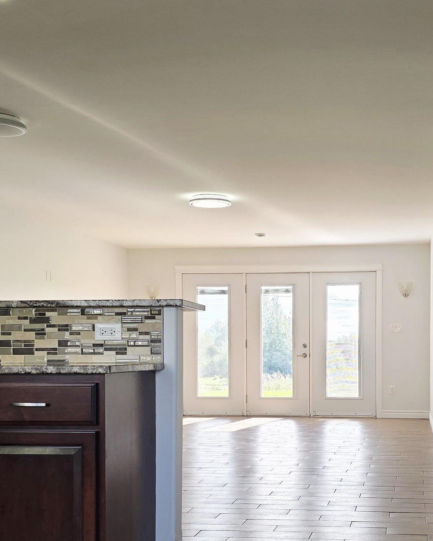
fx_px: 833
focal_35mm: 52
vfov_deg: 35.7
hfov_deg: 28.7
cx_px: 322
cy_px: 359
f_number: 1.7
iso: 20
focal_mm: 6.3
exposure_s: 1/120
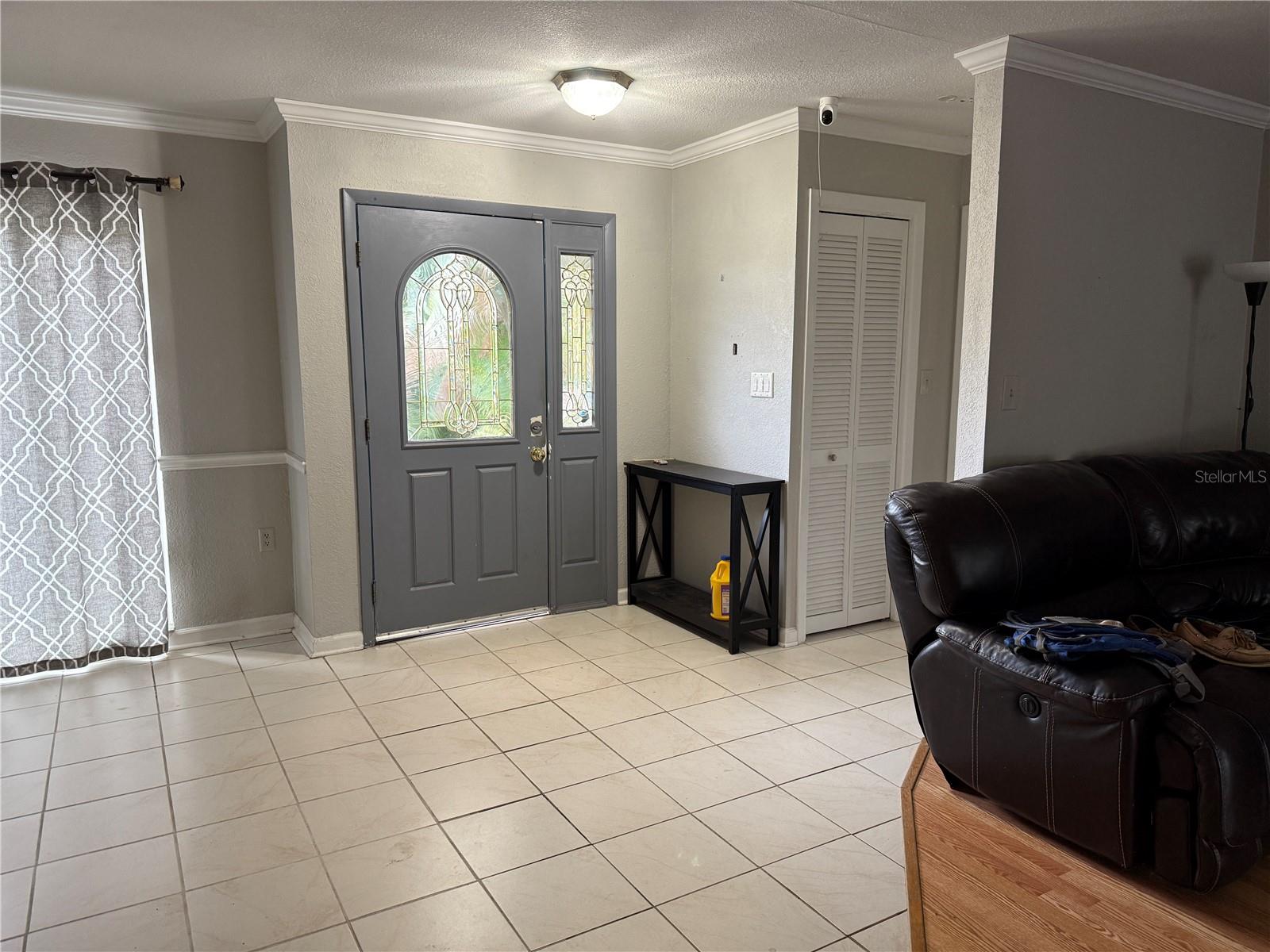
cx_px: 635
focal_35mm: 24
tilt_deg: -9.3
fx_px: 881
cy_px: 476
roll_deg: -0.4
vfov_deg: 56.8
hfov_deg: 71.6
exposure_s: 1/60
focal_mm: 6.76
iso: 200
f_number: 1.78
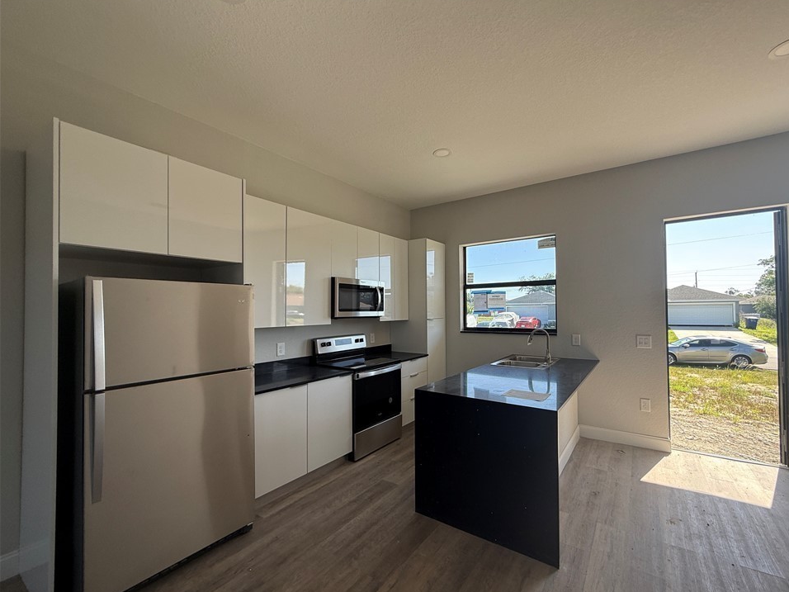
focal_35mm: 15
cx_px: 422
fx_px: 342
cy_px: 305
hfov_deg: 98.0
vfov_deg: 81.7
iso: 64
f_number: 2.2
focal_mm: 2.22
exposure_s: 1/167
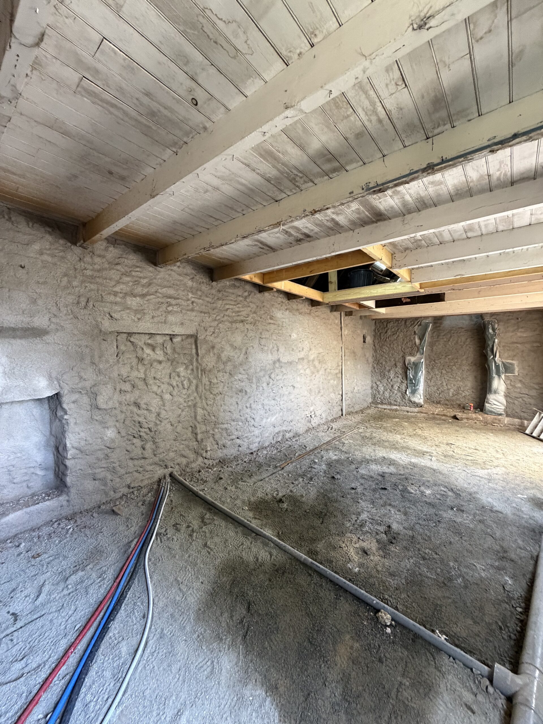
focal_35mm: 14
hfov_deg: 85.7
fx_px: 293
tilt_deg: +0.0
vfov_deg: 102.1
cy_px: 362
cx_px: 272
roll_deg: -0.9
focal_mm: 2.22
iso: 400
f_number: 2.2
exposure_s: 1/60
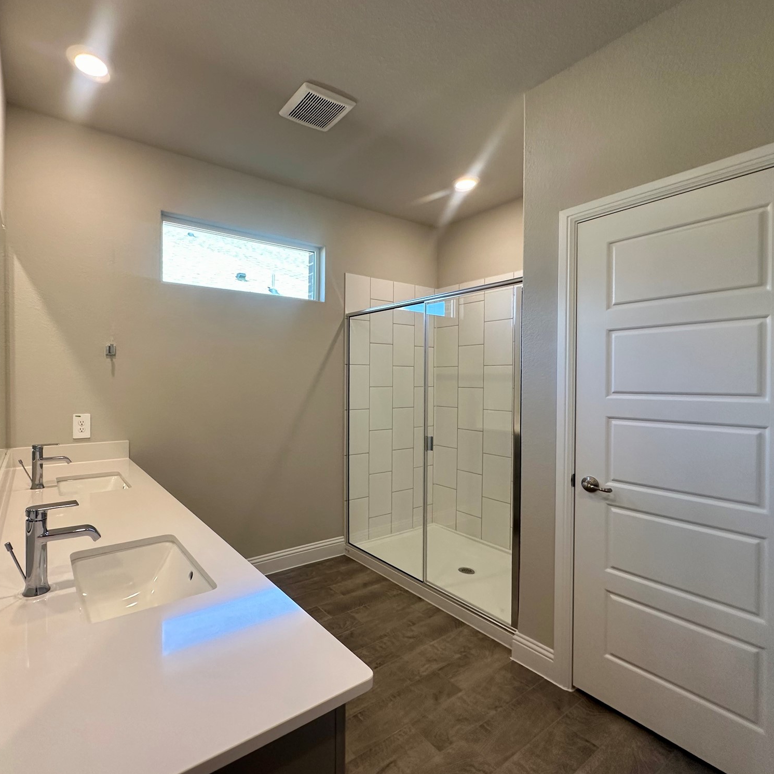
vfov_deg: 84.0
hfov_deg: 83.1
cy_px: 386
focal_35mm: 17
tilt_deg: -0.9
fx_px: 430
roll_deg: -0.4
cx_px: 317
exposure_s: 1/120
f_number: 2.2
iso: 160
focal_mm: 2.22
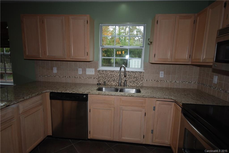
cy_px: 76
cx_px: 114
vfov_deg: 63.3
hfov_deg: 85.4
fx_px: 124
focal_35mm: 20
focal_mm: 13
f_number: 4.5
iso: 100
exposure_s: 1/60
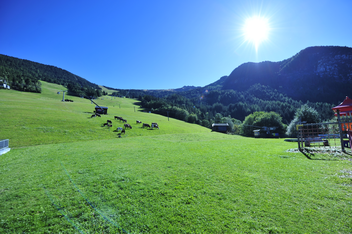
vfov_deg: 81.1
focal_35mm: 14
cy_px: 117
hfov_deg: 104.3
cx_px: 176
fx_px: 137
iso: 200
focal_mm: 14
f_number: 4.8
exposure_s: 1/1000
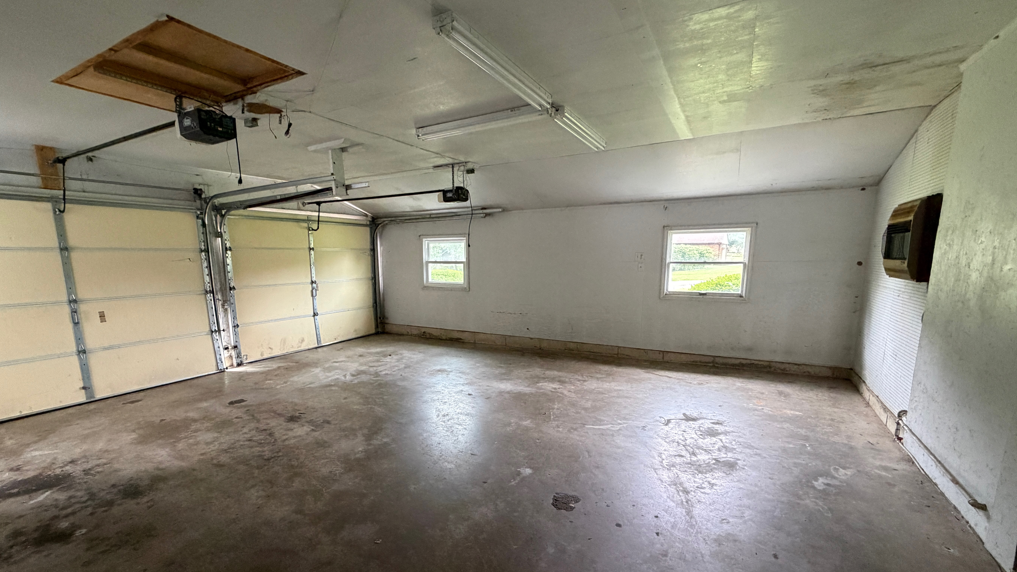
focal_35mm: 16
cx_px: 484
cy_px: 325
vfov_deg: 66.8
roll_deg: +0.9
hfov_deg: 99.3
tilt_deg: -9.6
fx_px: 431
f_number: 2.2
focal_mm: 2.22
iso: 500
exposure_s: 1/60
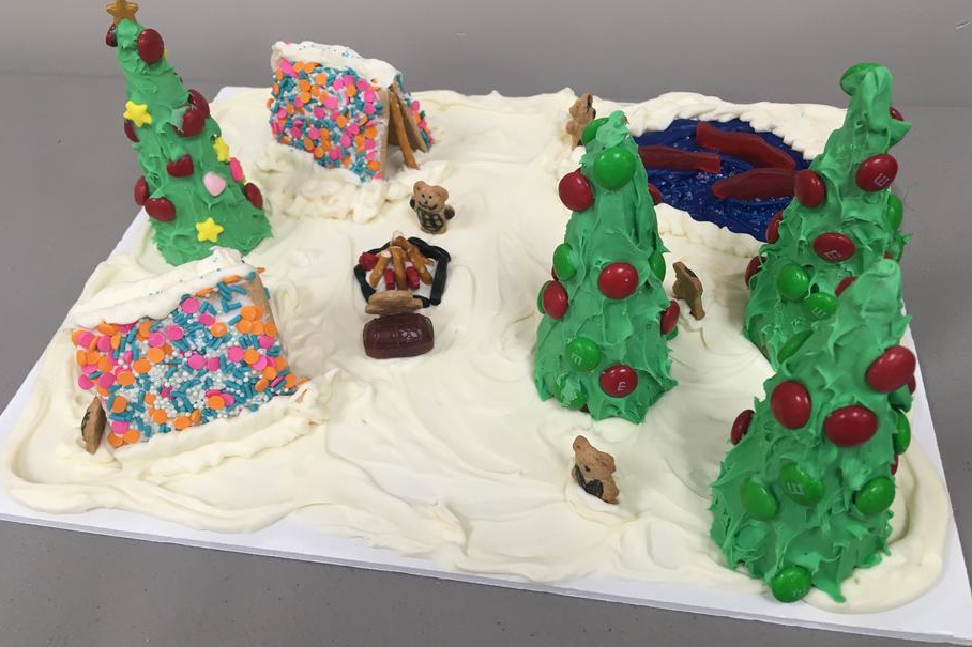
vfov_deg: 42.3
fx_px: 837
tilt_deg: -45.8
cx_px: 487
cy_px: 296
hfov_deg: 60.3
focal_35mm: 31
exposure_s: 1/30
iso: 50
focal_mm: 4.15
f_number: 2.2
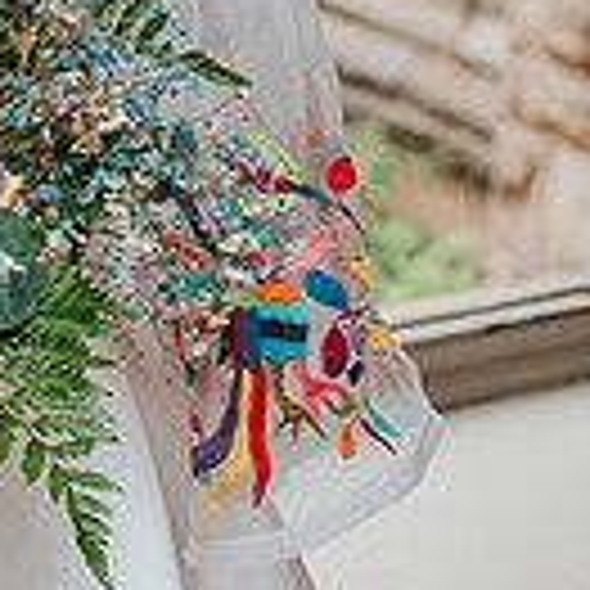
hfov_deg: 12.9
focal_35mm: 132
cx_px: -113
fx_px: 2545
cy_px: 65
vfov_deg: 13.1
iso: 450
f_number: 4
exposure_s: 1/160
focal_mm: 35
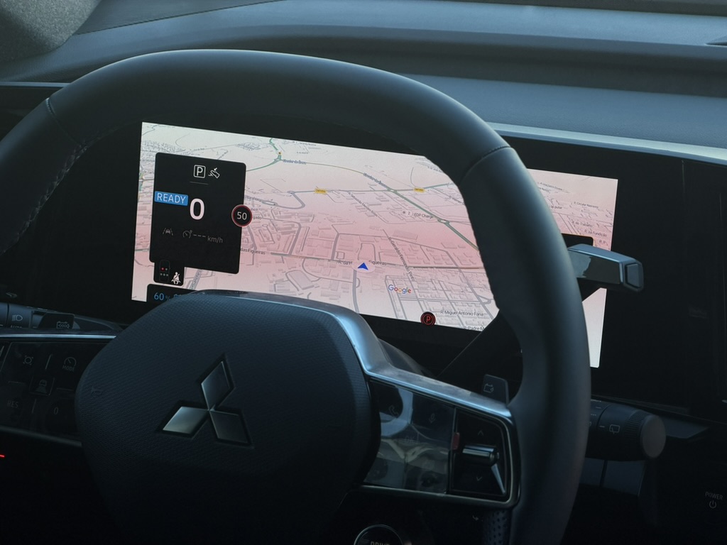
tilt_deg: -19.5
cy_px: 272
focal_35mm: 100
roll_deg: -1.2
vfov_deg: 14.8
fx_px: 2100
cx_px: 364
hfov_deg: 19.6
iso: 50
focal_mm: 16.89
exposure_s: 1/416
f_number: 2.8
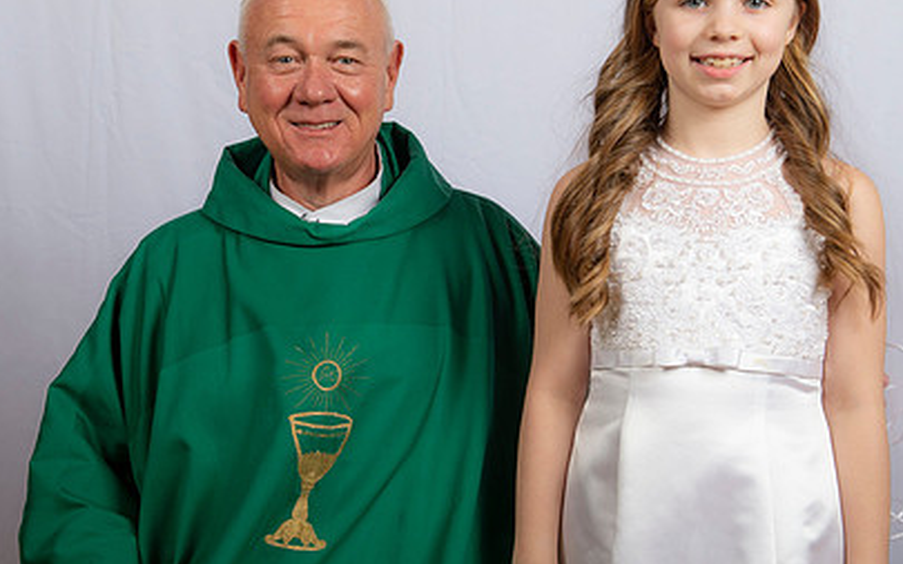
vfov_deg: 17.8
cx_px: 433
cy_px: 303
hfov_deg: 28.2
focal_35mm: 73
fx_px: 1796
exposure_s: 1/200
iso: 320
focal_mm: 50
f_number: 8
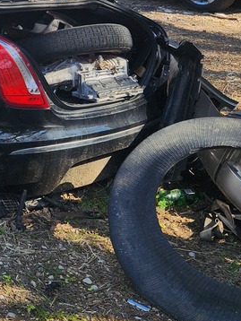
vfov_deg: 23.7
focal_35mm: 77
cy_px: -31
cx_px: -103
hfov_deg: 17.5
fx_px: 714
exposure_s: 1/715
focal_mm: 5.4
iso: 20
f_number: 1.8
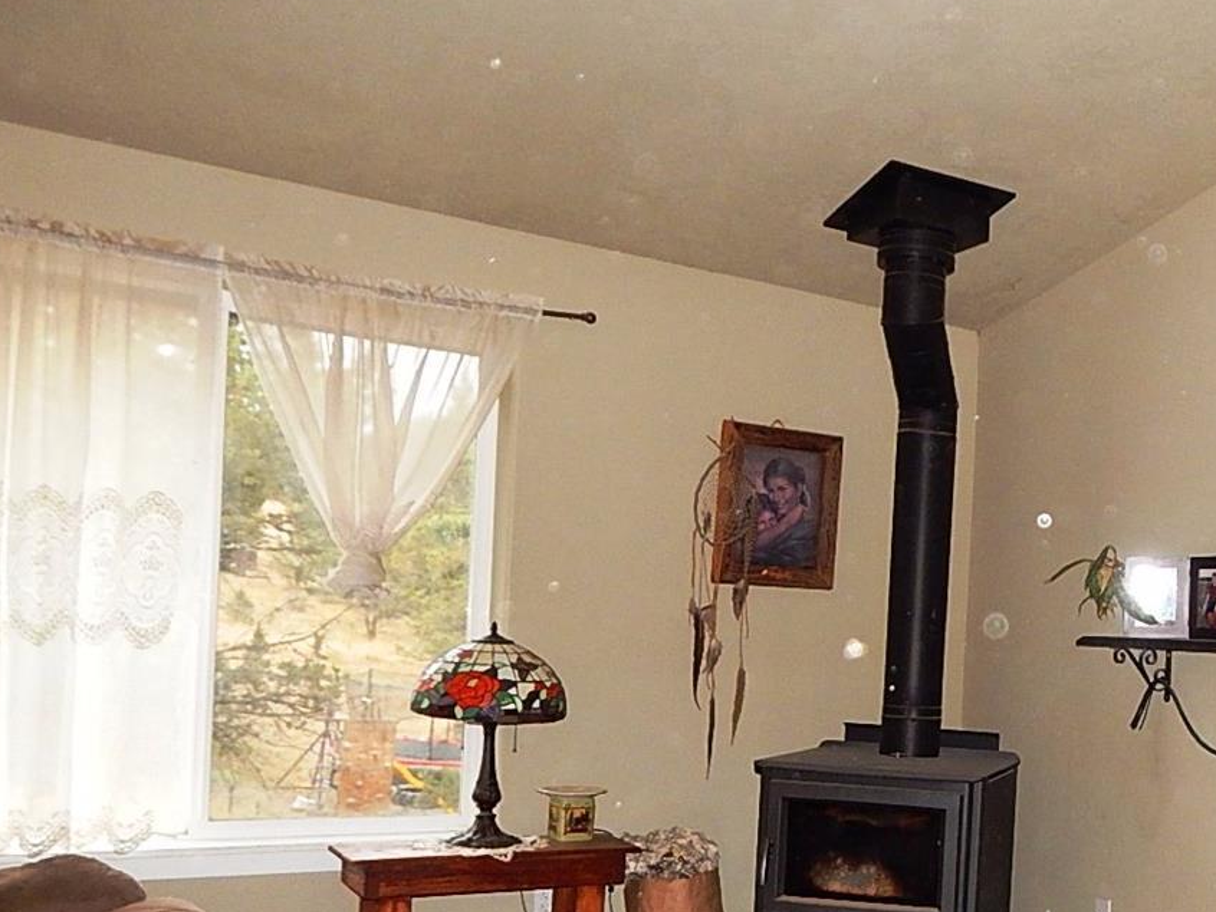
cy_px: 670
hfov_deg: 44.5
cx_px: 1042
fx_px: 1370
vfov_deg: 36.1
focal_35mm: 39
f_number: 3
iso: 280
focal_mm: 4
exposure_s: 1/30
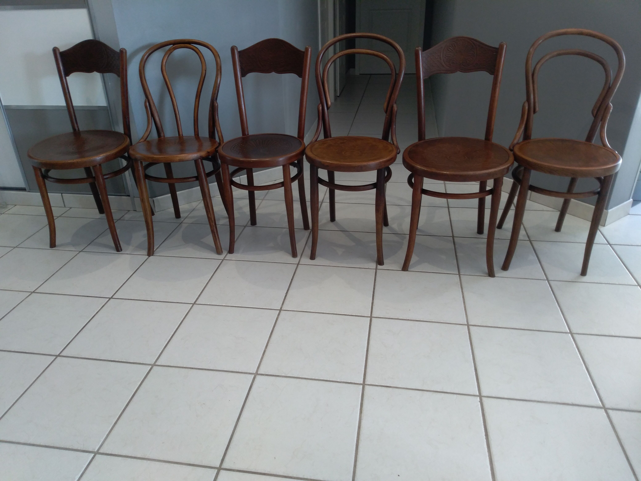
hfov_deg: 67.3
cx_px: 320
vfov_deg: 53.1
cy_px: 240
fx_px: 481
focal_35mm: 26
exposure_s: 1/33.3
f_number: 2
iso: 189
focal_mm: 3.54
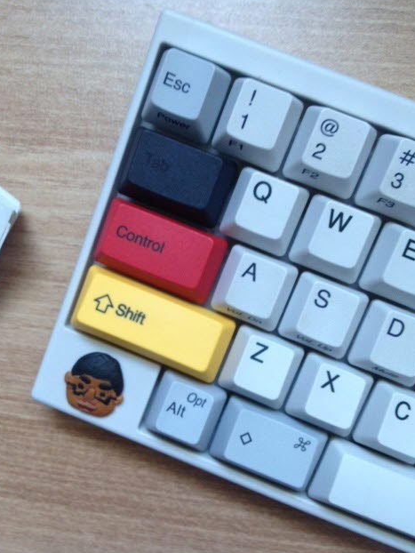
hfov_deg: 39.7
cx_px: 207
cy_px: 276
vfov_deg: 51.3
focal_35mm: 36
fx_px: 575
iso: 125
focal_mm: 4.28
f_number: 2.4
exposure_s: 1/20
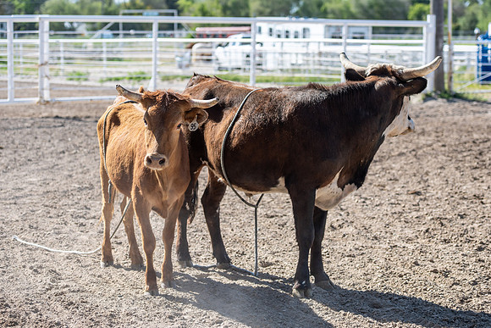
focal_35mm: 78
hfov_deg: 26.1
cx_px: 262
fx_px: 1061
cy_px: 150
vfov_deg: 17.6
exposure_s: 1/1250
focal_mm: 70
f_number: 2.8
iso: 64
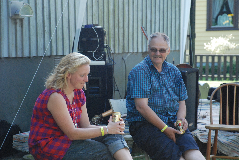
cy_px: 80
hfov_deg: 15.2
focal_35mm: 135
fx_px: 897
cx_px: 120
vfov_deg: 10.2
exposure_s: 1/640
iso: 1600
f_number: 6.3
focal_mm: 90
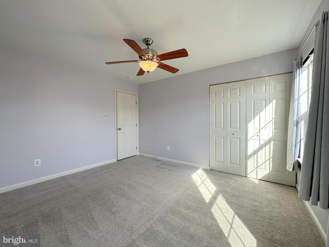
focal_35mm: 14
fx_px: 133
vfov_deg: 85.7
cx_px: 164
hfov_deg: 102.1
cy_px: 124
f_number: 2.2
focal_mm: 2.22
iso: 40
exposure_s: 1/192
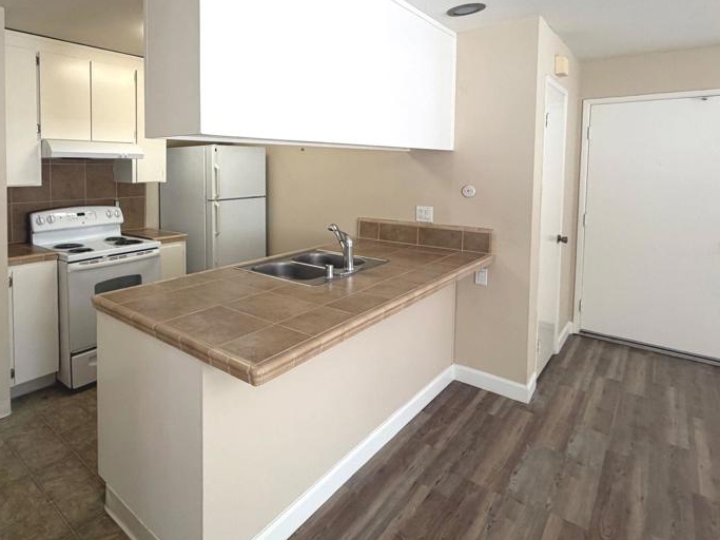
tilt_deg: -2.1
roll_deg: +0.3
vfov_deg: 62.2
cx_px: 222
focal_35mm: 21
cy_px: 189
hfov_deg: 75.7
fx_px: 437
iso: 200
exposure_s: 1/120
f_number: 2.2
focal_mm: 2.22
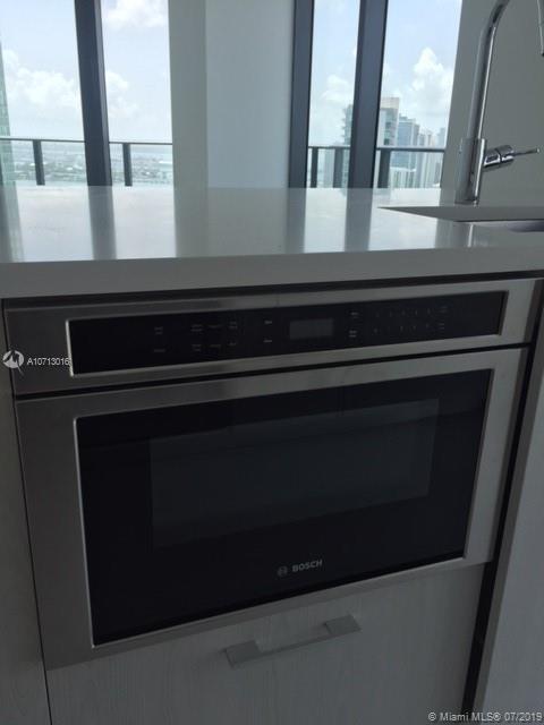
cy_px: 362
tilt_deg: -17.0
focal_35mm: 29
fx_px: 608
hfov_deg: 48.2
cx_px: 272
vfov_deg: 61.7
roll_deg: -0.8
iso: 32
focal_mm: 4.15
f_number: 2.2
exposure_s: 1/638
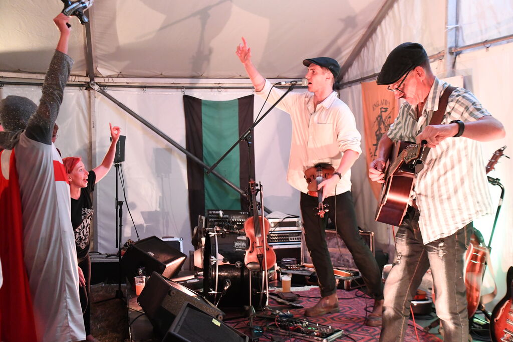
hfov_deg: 43.6
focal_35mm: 45
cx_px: 256
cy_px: 171
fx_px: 641
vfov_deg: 29.8
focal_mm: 30
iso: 5000
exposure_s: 1/100
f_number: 4
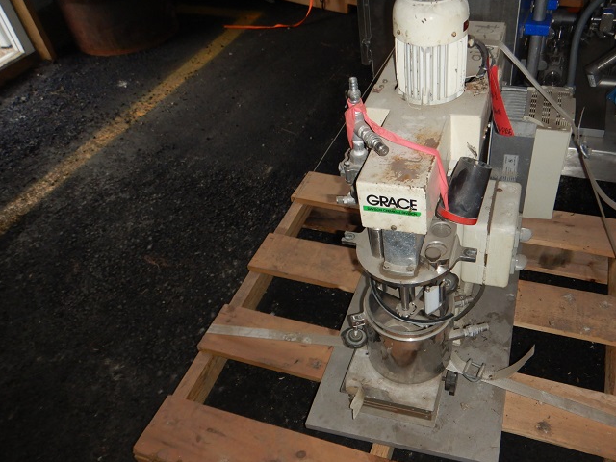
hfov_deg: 59.2
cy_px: 260
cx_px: 383
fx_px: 534
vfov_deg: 46.7
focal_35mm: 30
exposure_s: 1/30
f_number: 2.8
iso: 200
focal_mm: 4.3
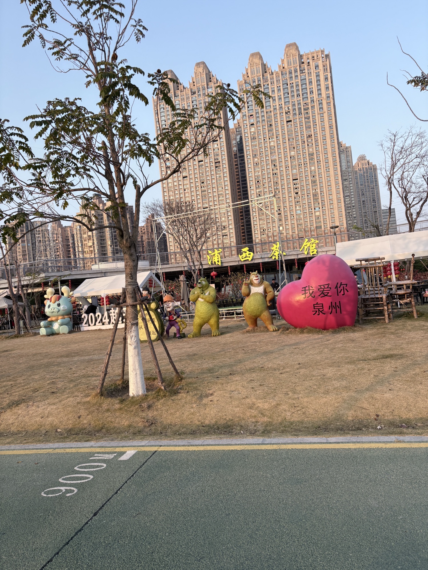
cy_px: 285
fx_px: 429
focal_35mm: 26
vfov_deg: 67.3
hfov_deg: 53.1
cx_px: 214
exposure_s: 1/810
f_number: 1.6
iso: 50
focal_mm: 5.96
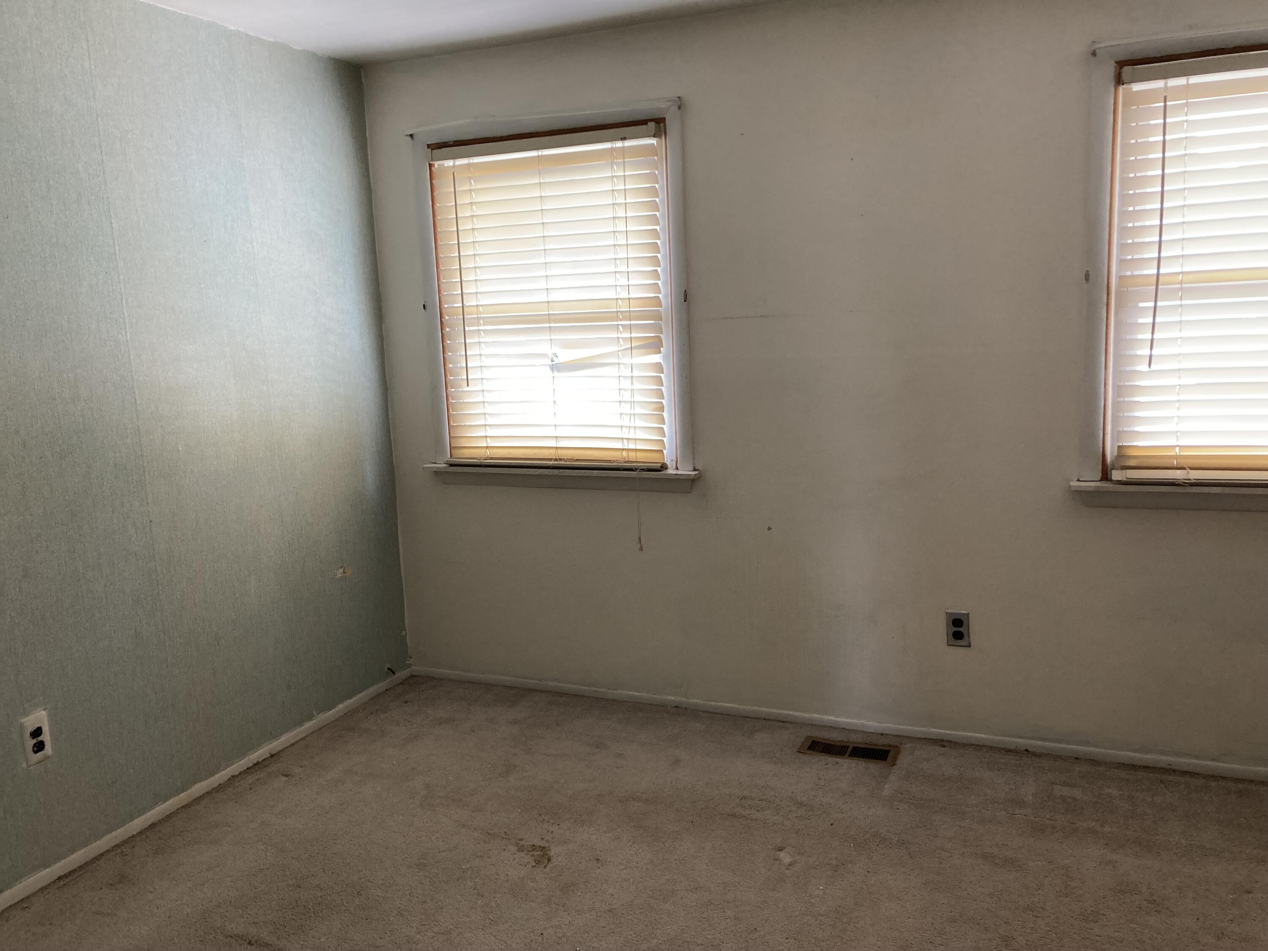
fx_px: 1026
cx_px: 634
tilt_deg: -7.8
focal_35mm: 28
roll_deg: +1.5
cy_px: 476
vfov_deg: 49.7
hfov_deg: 63.4
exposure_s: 1/60
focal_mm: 3.99
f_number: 1.8
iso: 160
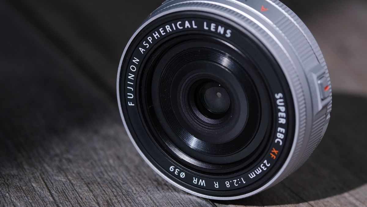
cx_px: 218
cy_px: 123
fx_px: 1633
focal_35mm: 168
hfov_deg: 12.8
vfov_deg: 7.2
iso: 160
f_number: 4
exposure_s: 1/250
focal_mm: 90
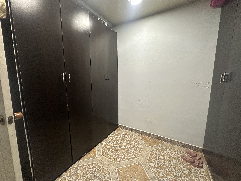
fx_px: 97
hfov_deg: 102.1
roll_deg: -0.5
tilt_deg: -7.6
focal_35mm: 14
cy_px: 90
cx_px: 120
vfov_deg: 85.7
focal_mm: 2.22
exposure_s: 1/60
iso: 160
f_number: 2.2
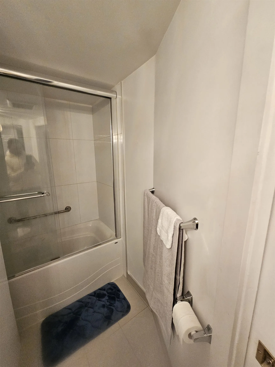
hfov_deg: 89.9
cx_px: 138
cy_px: 184
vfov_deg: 106.2
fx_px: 138
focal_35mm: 13
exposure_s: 1/60
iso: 200
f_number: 2.2
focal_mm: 2.2
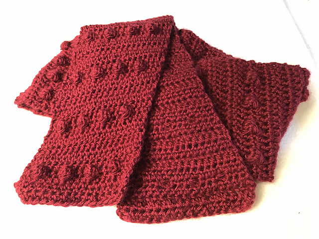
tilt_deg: -56.4
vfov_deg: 49.7
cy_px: 120
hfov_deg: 63.4
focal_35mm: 28
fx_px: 258
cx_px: 160
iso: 100
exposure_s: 1/4
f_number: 1.8
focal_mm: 3.99
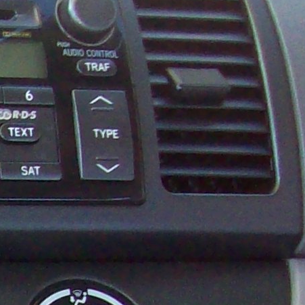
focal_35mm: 201
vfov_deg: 8.3
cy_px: 599
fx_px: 2004
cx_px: -575
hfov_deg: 7.7
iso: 200
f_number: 2.7
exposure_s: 1/64
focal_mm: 6
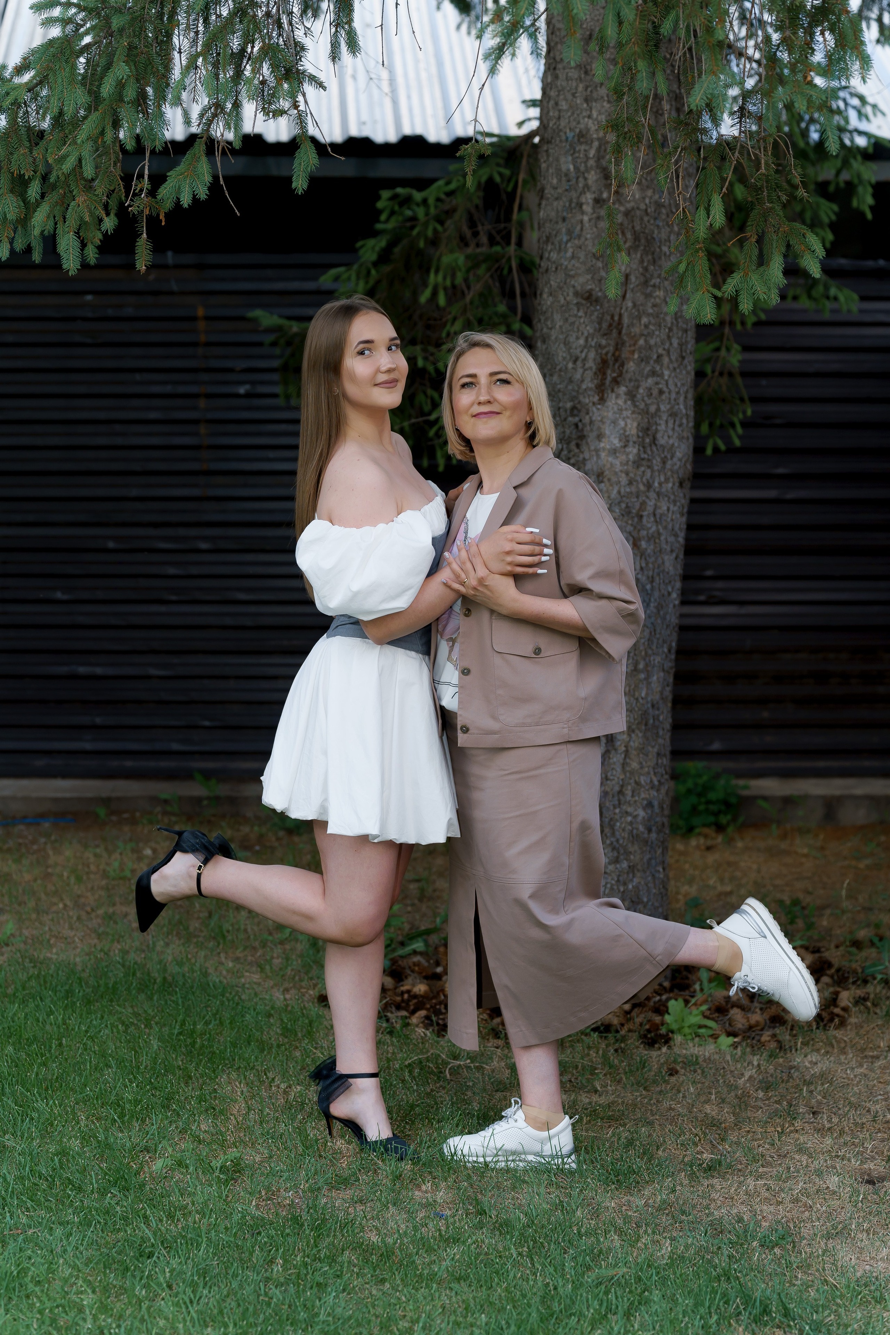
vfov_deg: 31.4
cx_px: 445
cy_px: 668
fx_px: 2373
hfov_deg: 21.2
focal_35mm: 64
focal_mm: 64
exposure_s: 1/125
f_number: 3.2
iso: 160
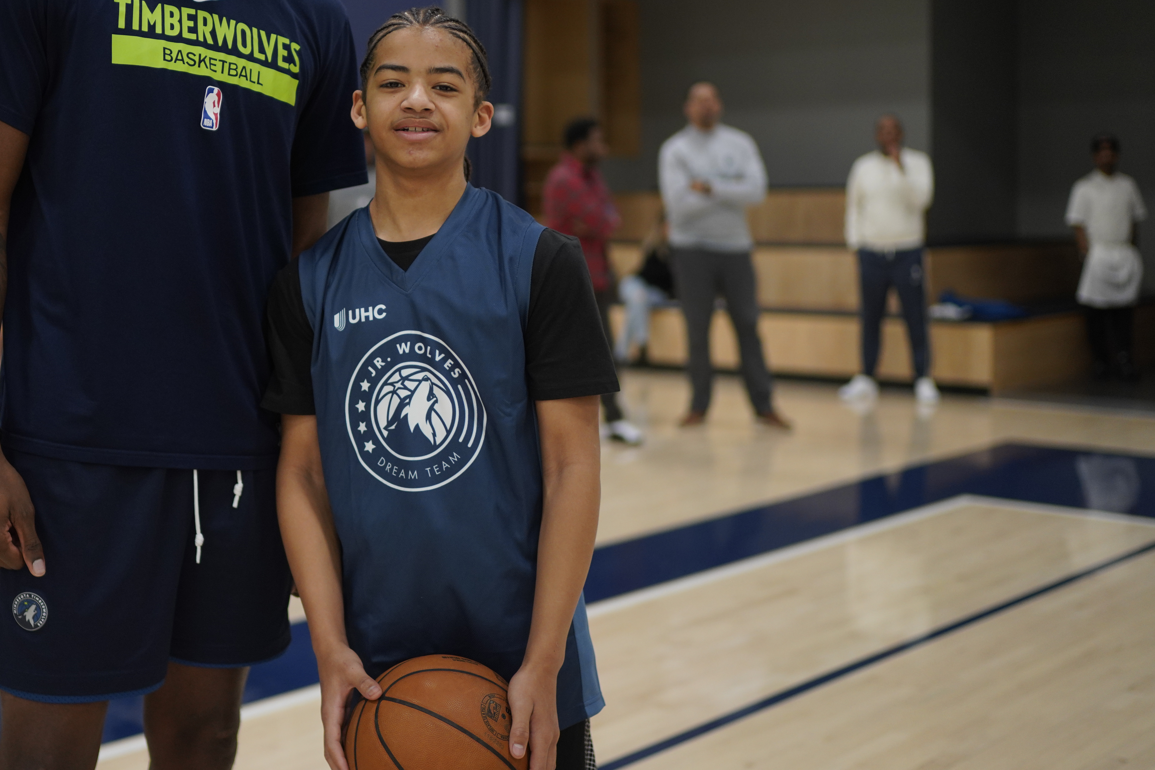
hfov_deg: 37.5
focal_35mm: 52
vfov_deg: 25.9
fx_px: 1668
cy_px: 263
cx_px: 321
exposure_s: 1/1000
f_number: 1.4
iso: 640
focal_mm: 35
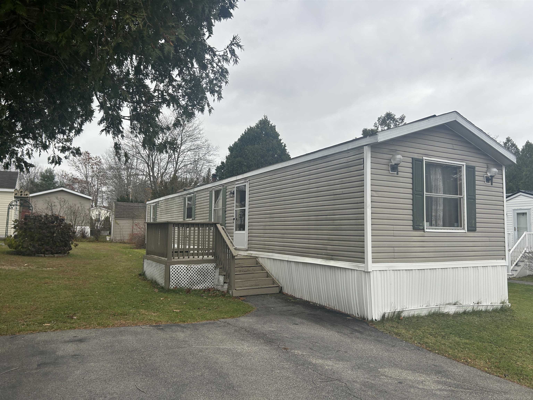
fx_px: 400
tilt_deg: +4.7
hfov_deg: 67.3
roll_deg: +0.3
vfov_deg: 53.1
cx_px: 266
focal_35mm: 26
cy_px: 200
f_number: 1.5
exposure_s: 1/733
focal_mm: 5.7
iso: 50
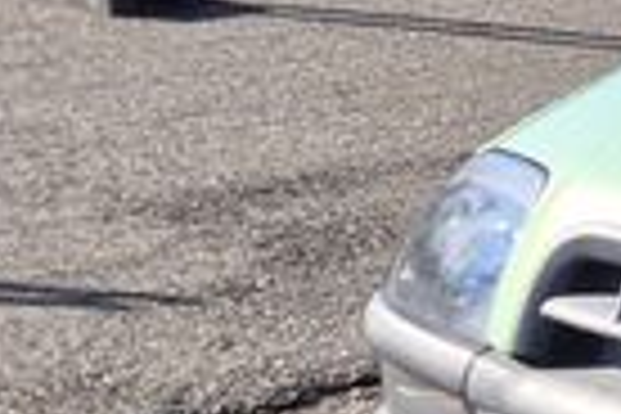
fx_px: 3053
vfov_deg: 7.8
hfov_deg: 9.2
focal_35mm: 177
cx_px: 1886
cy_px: 243
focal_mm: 5.4
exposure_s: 1/854
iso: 25
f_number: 1.8
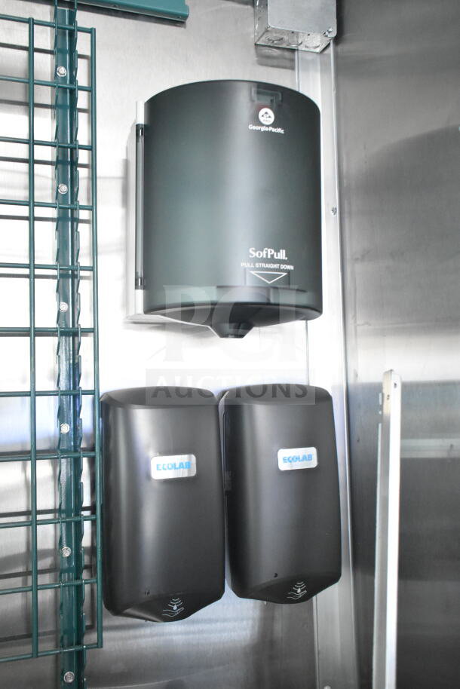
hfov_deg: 36.9
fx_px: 689
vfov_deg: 53.1
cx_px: 230
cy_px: 344
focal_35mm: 36
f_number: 4
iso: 5000
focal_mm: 24
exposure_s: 1/40
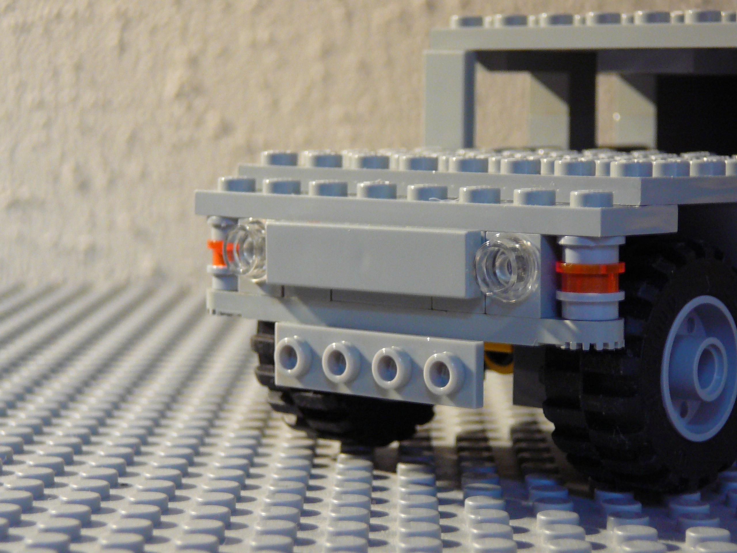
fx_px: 2023
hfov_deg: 20.7
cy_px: 276
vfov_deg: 15.6
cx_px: 368
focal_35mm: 95
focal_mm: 14.1
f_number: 3.9
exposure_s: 1/8
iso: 200
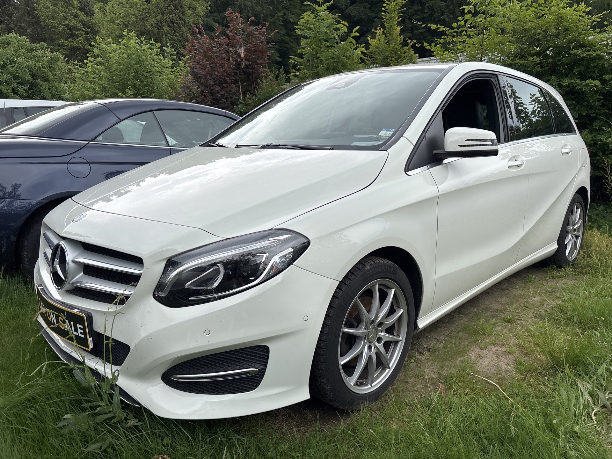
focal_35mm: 26
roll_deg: +0.3
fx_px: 460
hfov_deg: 67.3
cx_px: 306
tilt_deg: -12.1
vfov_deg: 53.1
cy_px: 230
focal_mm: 5.96
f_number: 1.6
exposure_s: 1/1499
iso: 50
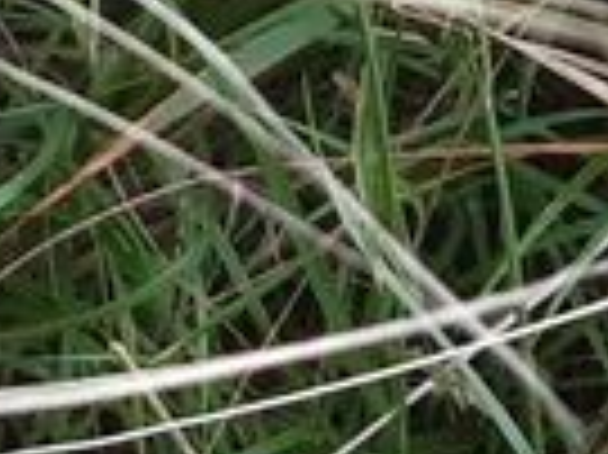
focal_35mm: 206
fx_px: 3615
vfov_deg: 7.1
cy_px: -207
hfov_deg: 8.4
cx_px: -1056
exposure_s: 1/100
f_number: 1.7
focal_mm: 3.92
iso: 64
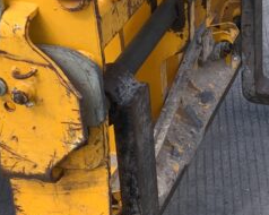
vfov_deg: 12.6
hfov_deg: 15.1
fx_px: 970
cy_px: 105
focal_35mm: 122
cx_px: 341
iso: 16
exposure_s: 1/568
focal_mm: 3
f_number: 1.8
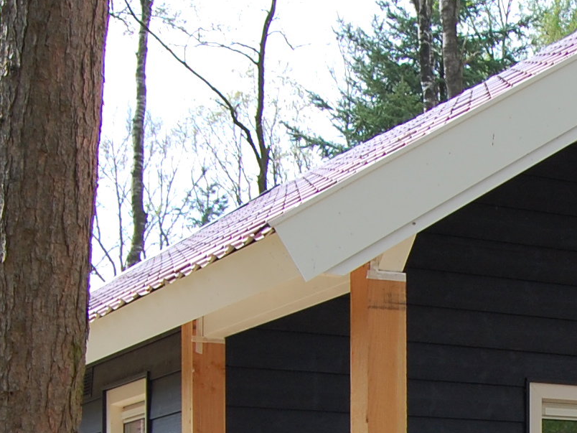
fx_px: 1617
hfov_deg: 18.8
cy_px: 555
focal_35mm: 97
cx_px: 754
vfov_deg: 14.6
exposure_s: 1/160
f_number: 6.3
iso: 200
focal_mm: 18
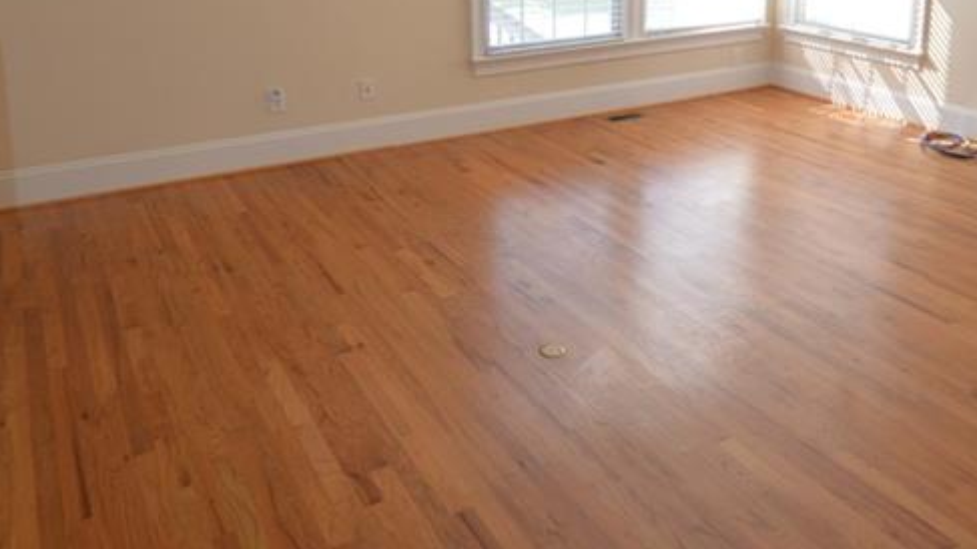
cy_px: 78
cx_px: 576
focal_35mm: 33
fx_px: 855
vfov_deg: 34.1
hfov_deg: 59.1
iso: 360
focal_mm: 10
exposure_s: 1/125
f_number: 3.5
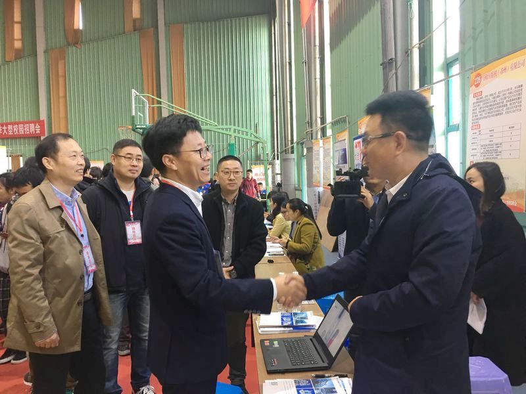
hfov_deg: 61.7
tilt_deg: -0.9
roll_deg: +1.7
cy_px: 197
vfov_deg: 48.2
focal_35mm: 29
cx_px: 263
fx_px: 441
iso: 64
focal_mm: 4.15
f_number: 2.2
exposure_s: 1/17
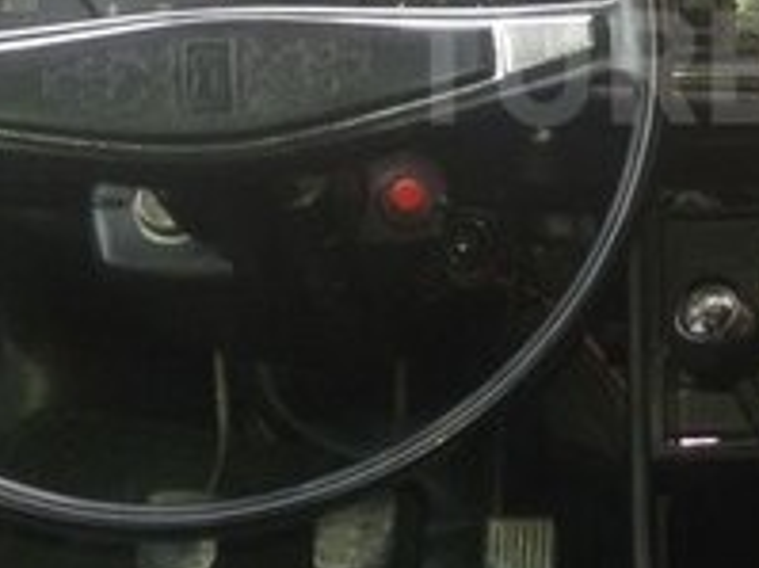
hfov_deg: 18.5
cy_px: 67
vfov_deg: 14.2
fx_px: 2257
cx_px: 790
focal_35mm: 103
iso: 100
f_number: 2.4
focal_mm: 2.93
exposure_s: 1/25
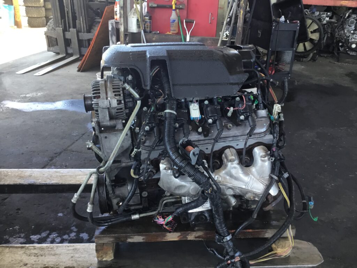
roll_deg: -3.2
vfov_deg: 45.4
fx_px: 320
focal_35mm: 31
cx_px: 178
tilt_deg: -22.7
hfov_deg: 58.4
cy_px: 134
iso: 50
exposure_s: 1/30
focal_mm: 3.3
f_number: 2.4
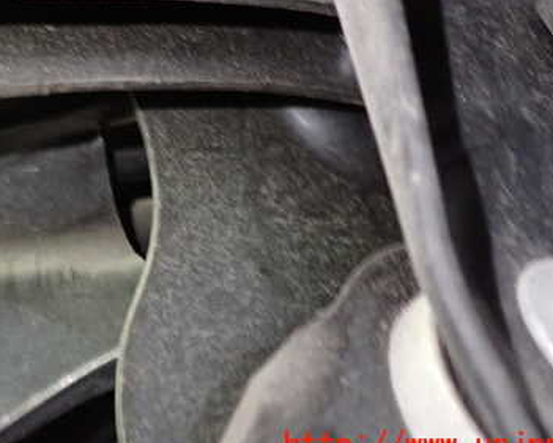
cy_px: 112
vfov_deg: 29.8
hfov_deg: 36.8
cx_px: 167
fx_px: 819
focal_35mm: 50
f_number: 2.3
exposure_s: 1/20
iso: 800
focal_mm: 5.4
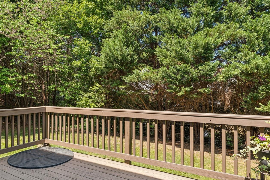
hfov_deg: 67.2
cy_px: 93
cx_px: 99
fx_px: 199
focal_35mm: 26
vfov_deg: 48.7
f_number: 9
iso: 100
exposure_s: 1/50
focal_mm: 16.3
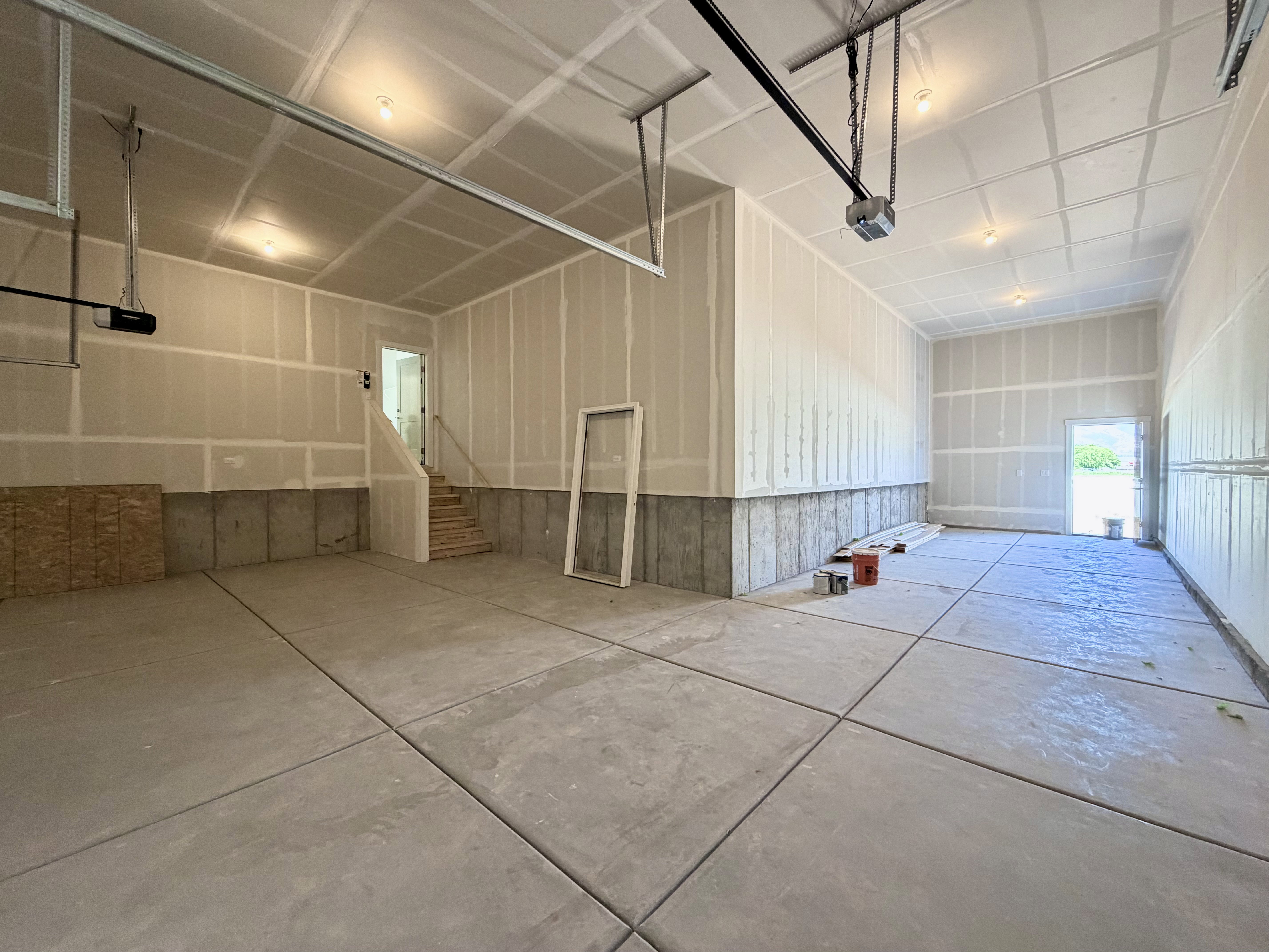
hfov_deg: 102.1
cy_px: 476
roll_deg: +0.0
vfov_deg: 85.7
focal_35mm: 14
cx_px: 634
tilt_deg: -1.2
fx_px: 513
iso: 320
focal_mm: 2.22
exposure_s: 1/77
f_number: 2.2
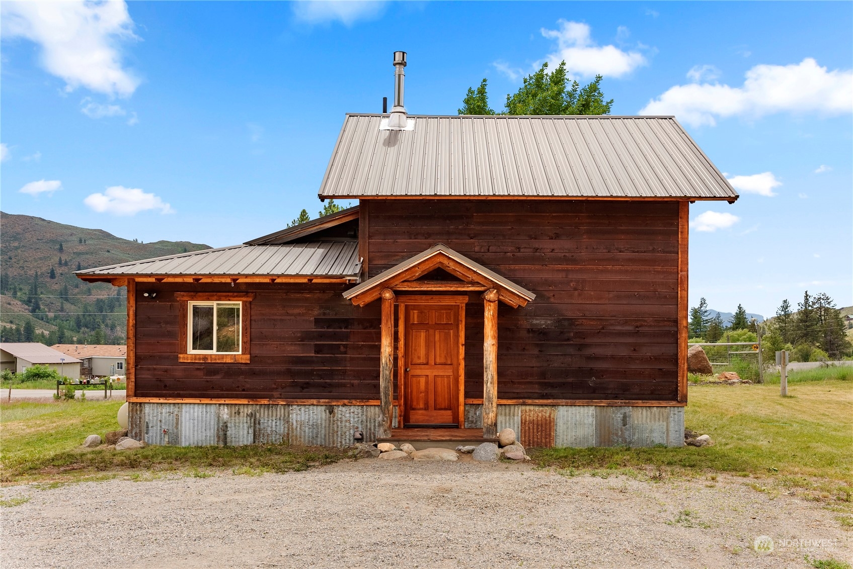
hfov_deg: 58.8
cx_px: 426
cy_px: 284
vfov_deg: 41.3
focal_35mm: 32
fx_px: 756
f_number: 5.6
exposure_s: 1/640
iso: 100
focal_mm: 31.9
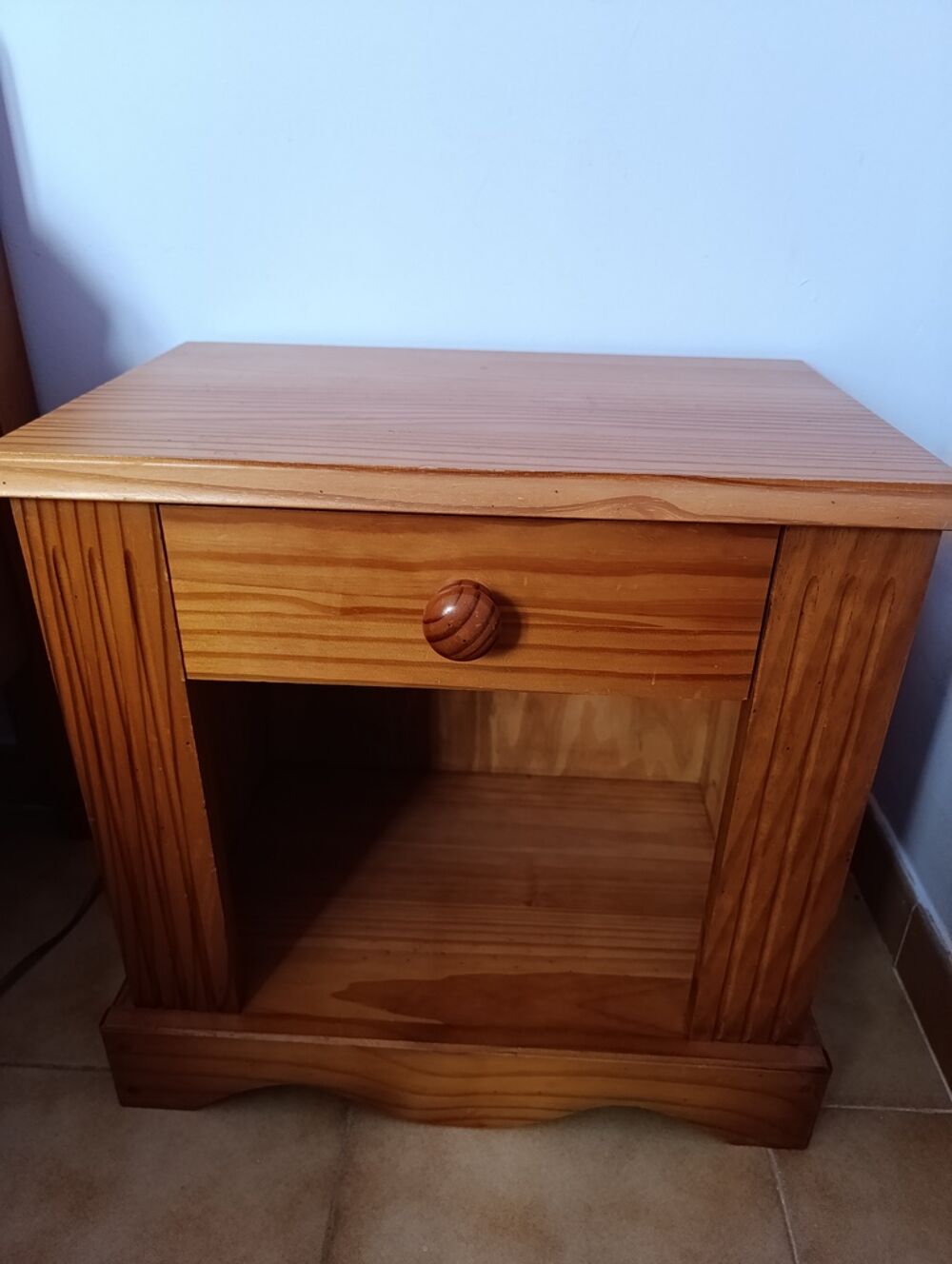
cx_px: 476
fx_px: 841
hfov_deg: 59.0
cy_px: 632
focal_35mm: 23
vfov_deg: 73.8
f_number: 1.6
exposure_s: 1/50
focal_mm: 6.14
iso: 1250
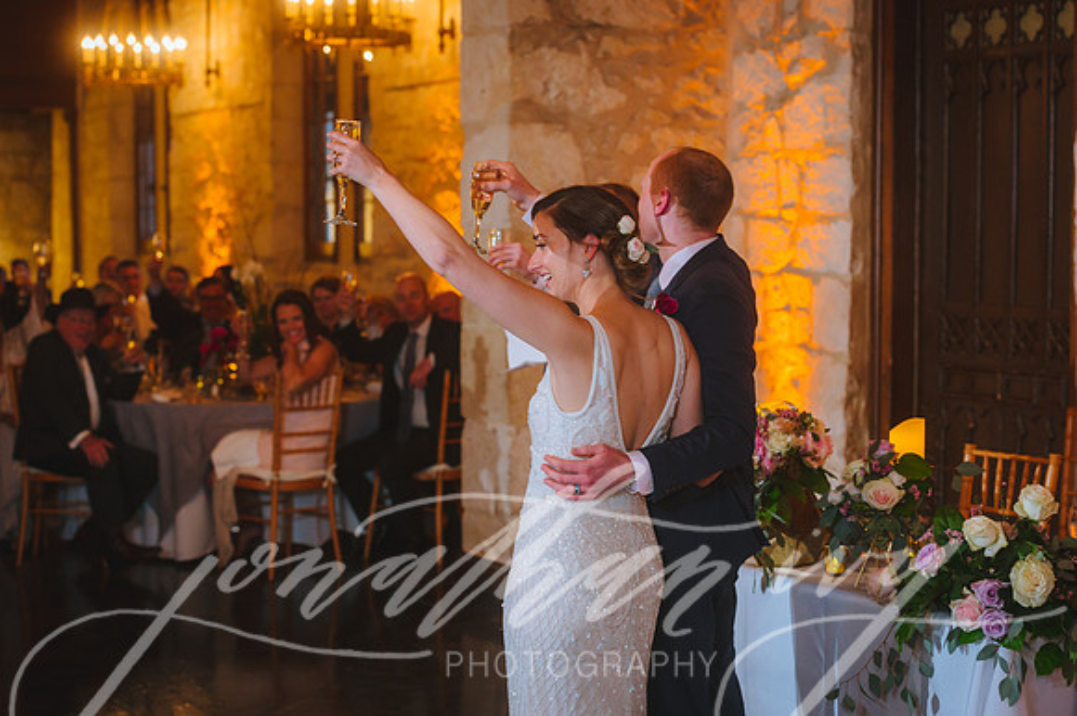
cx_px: 538
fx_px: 2093
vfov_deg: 19.4
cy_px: 358
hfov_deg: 28.9
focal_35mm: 70
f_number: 2.8
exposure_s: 1/100
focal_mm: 70
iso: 2500
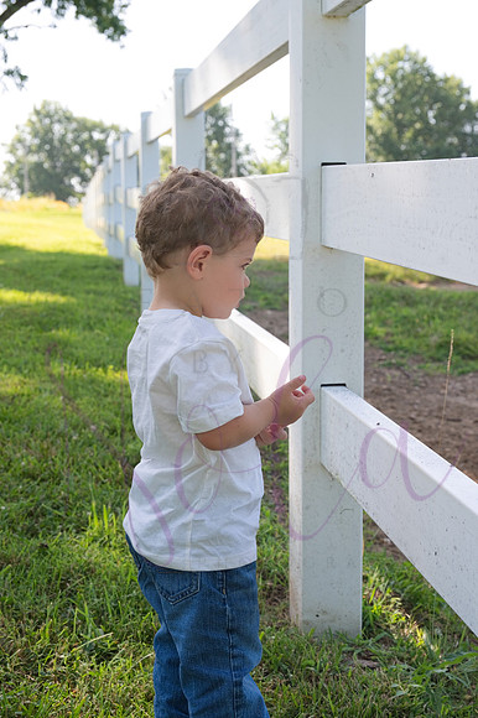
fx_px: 917
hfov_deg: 29.2
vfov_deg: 42.8
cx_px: 239
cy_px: 359
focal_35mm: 46
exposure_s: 1/320
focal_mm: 46
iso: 400
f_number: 6.3
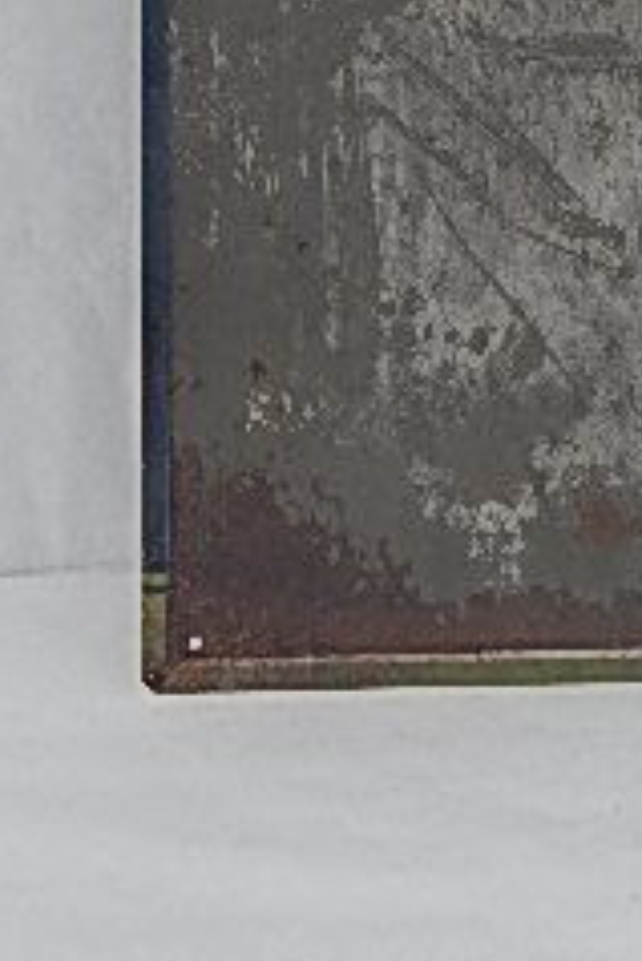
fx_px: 3659
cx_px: 787
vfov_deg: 14.6
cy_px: -81
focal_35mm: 137
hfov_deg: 9.9
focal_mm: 8.6
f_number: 3.7
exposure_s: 1/500
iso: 125
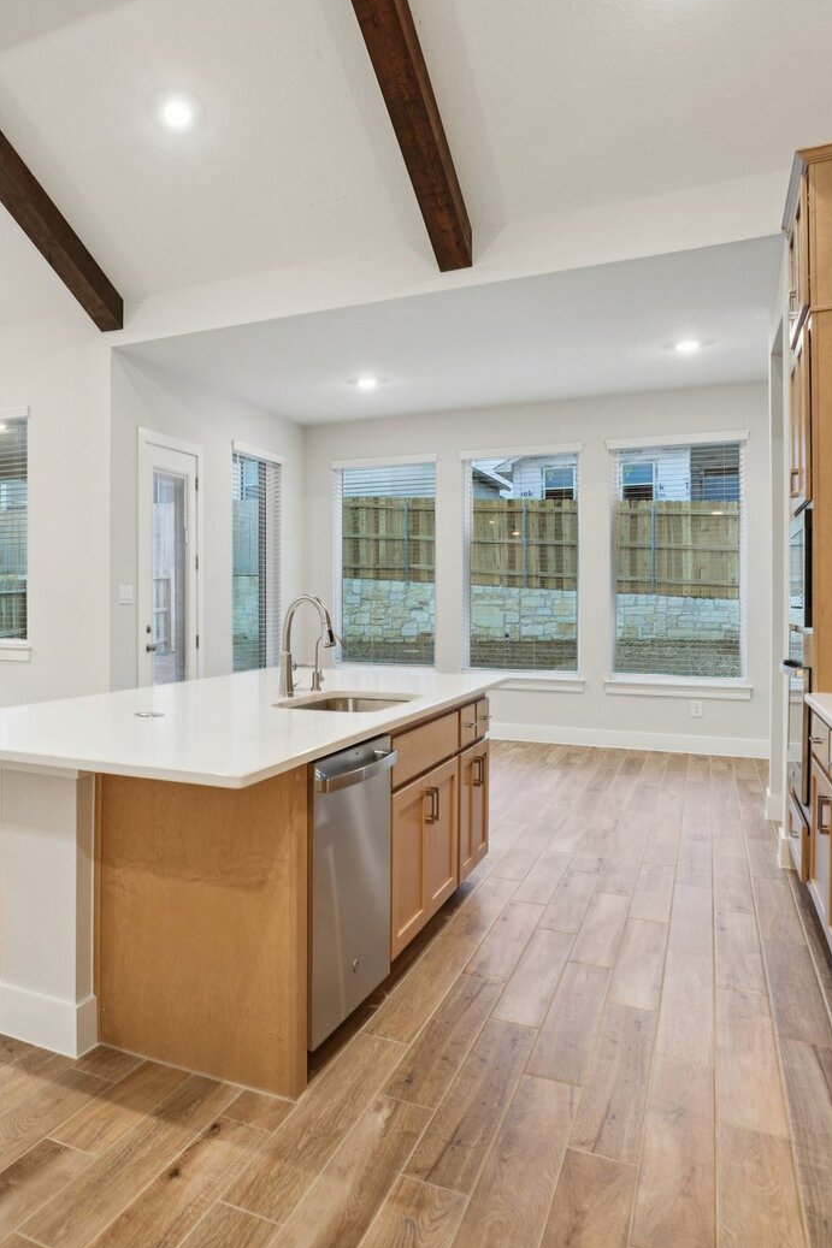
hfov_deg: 47.9
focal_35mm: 25
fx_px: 867
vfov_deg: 71.5
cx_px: 146
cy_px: 622
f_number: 8
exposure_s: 1/6
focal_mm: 16
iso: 400
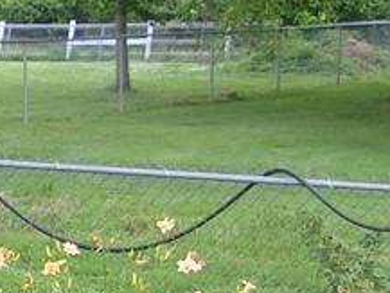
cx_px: -239
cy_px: 316
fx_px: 2018
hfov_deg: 10.6
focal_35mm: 179
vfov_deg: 8.2
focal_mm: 5.8
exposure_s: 1/100
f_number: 2.8
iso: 50
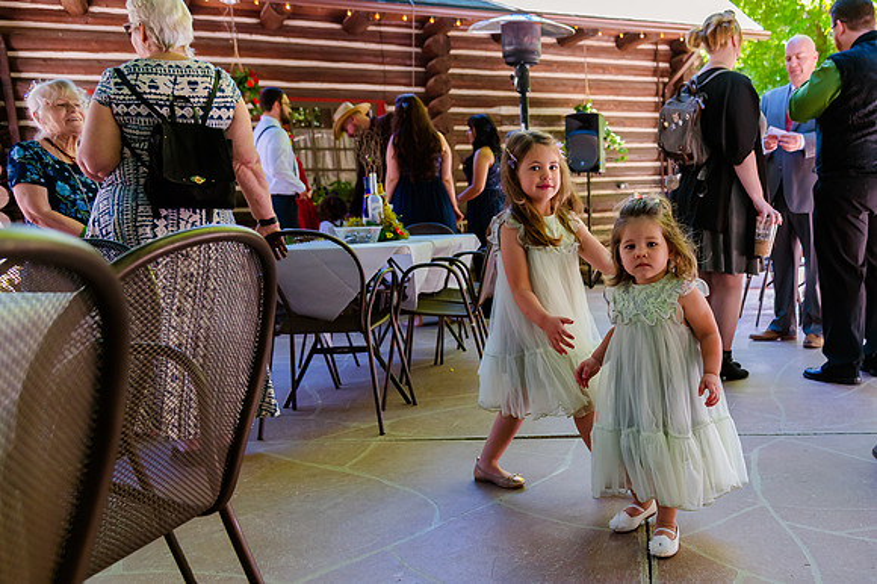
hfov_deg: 55.5
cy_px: 352
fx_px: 812
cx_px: 589
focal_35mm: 33
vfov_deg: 39.3
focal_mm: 24
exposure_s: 1/400
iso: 1250
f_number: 4
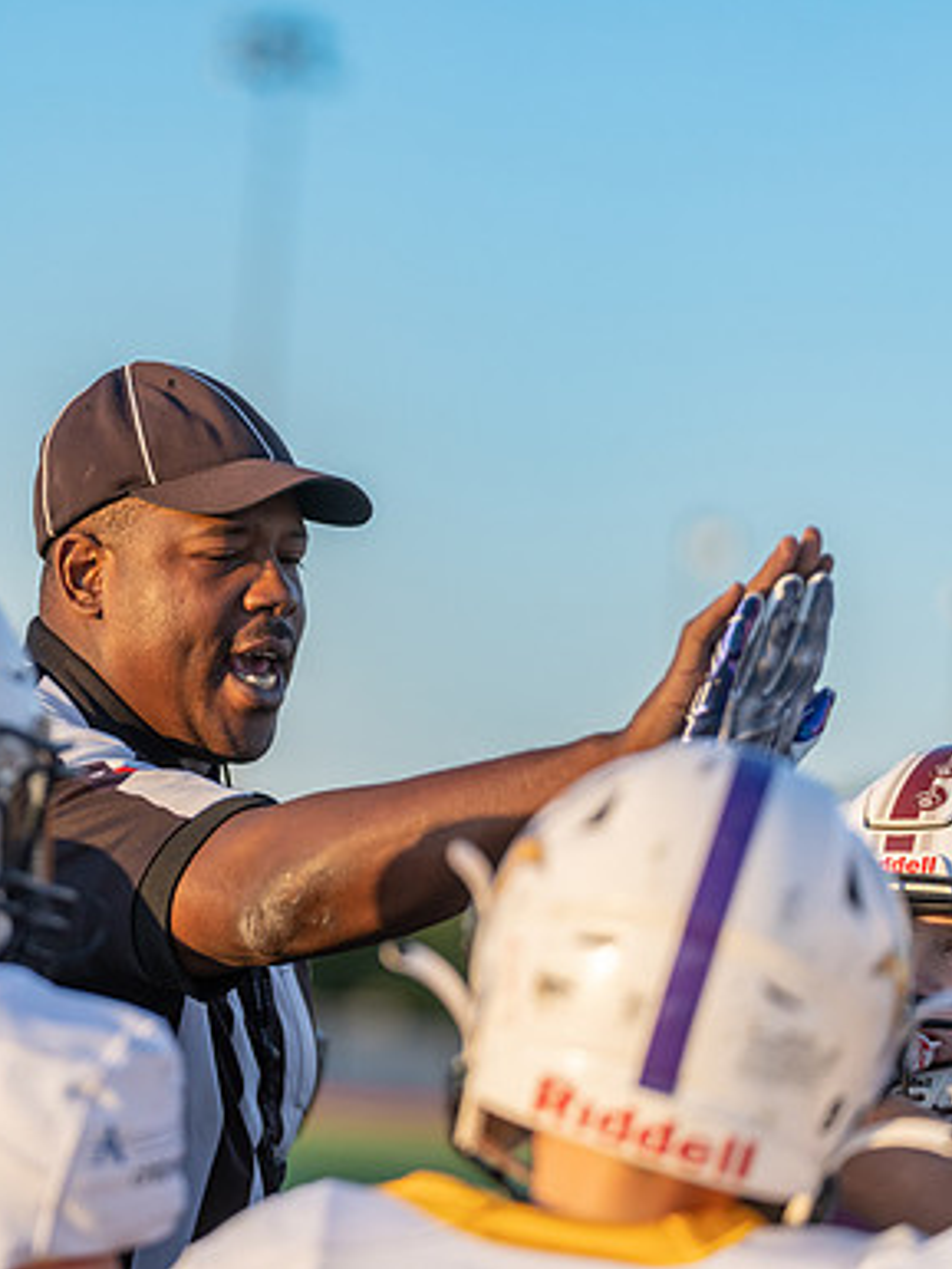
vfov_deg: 9.9
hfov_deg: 7.4
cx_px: 224
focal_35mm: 200
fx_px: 7330
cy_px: 634
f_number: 2.8
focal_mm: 138
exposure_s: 1/2000
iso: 400
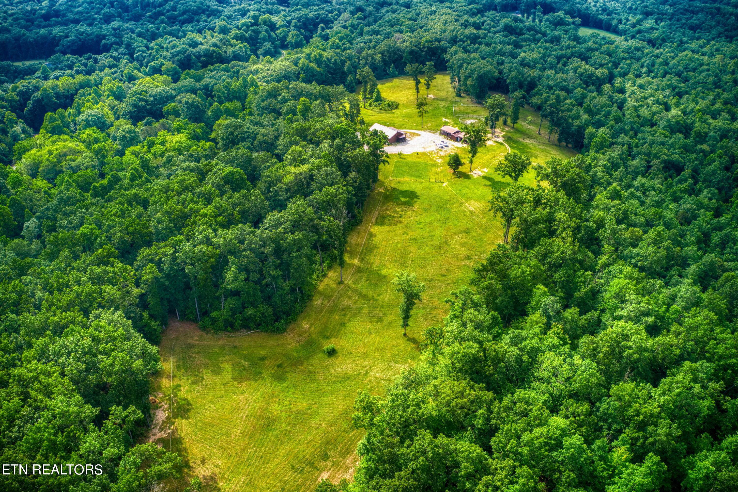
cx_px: 369
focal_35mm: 28
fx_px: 574
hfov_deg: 65.5
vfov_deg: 46.4
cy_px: 246
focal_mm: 10.26
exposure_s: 1/40
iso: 100
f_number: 4.5
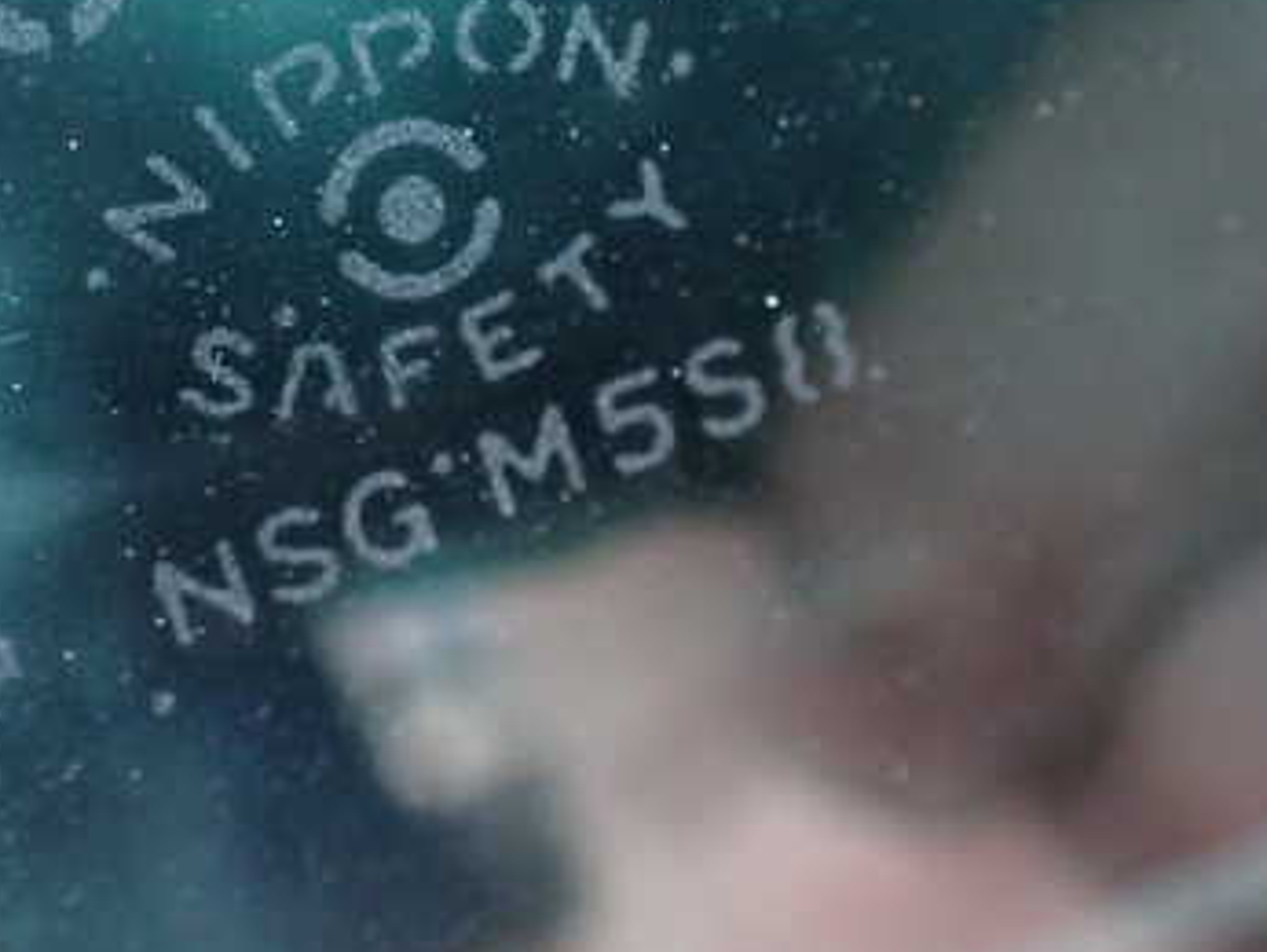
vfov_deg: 27.7
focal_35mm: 52
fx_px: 1905
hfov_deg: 36.6
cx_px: 483
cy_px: 242
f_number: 2.3
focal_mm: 5.4
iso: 800
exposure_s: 1/125
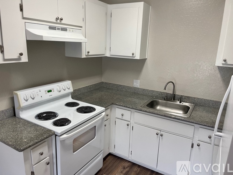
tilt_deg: -15.2
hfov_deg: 67.3
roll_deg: -2.1
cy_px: 88
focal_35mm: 26
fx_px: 175
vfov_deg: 53.0
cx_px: 116
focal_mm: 5.1
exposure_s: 1/120
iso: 100
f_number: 1.6
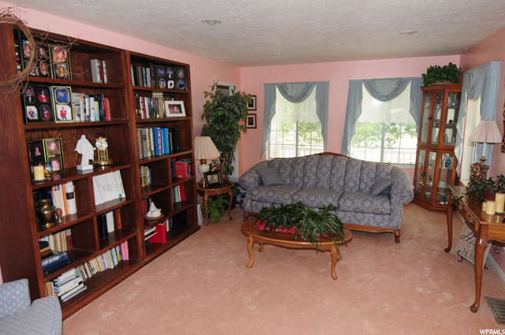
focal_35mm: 21
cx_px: 252
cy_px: 168
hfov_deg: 81.3
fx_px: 294
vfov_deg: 59.4
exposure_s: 1/100
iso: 200
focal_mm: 14
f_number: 5
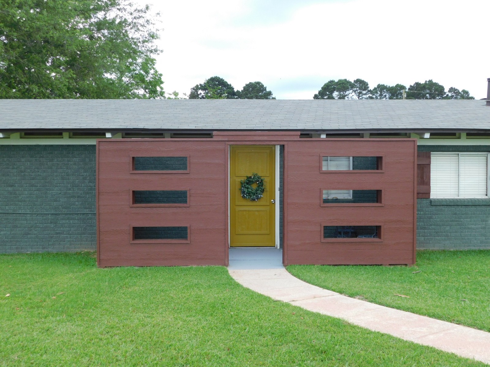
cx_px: 245
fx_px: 566
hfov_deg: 46.8
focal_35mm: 40
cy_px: 184
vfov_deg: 36.0
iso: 125
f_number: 3.6
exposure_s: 1/200
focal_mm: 7.1
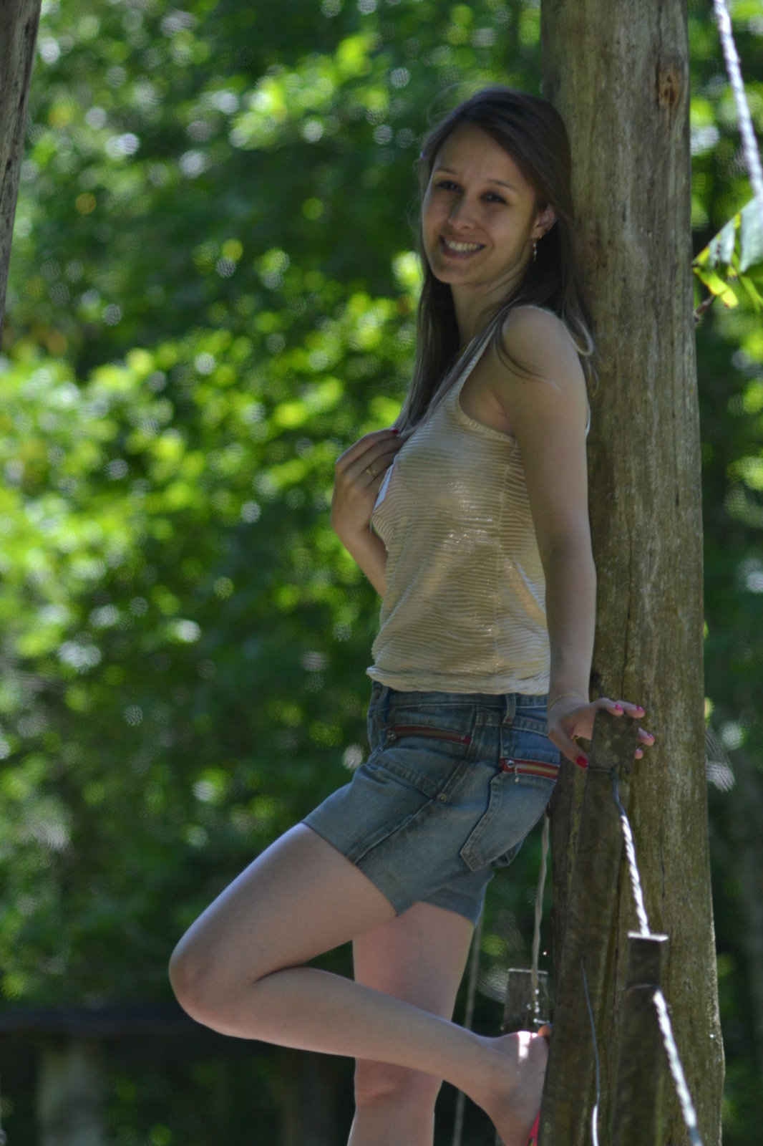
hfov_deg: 5.9
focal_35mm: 232
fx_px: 7394
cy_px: 573
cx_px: 382
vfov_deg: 8.9
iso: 400
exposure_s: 1/200
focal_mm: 155
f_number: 5.6
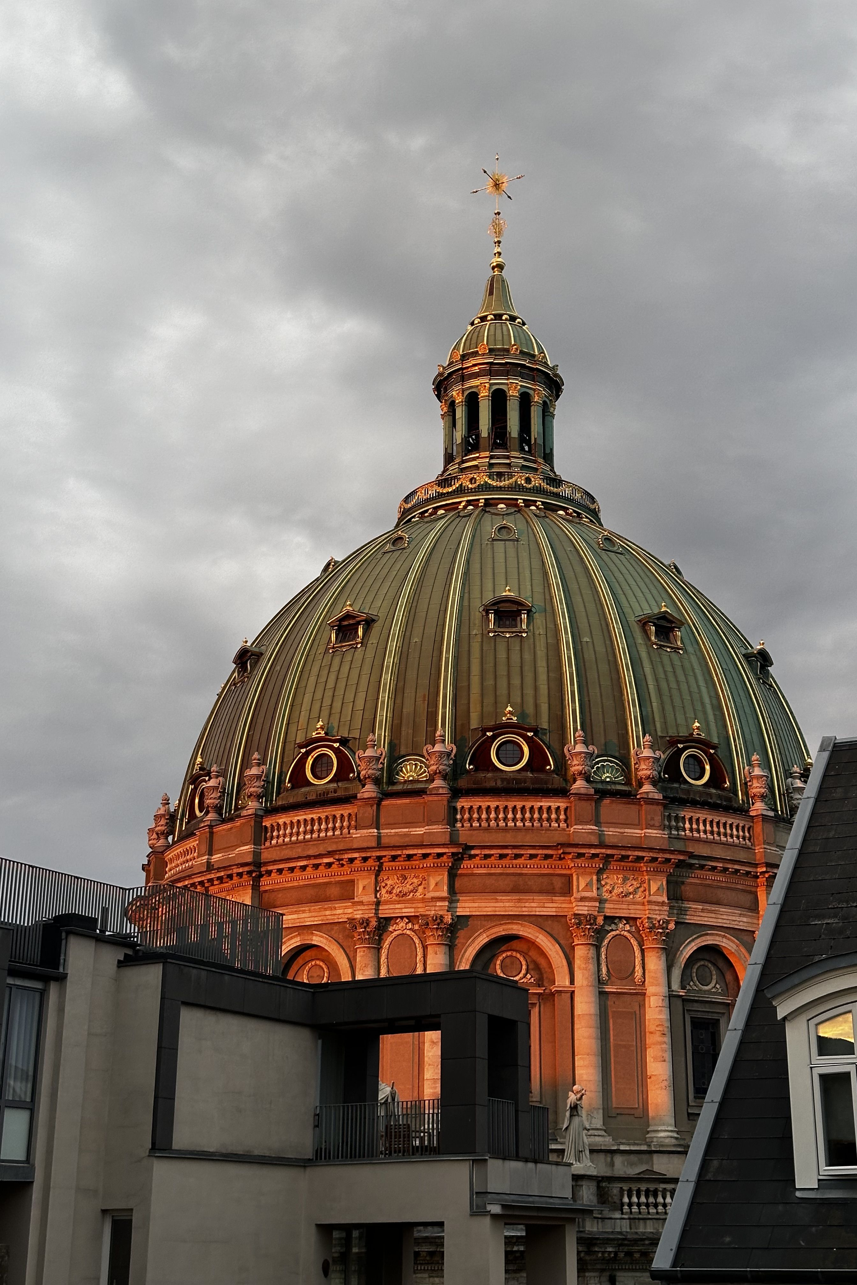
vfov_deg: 39.6
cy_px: 642
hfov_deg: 27.0
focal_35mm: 50
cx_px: 477
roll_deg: -0.5
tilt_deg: +18.6
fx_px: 1785
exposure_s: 1/109
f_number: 1.78
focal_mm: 6.86
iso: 80
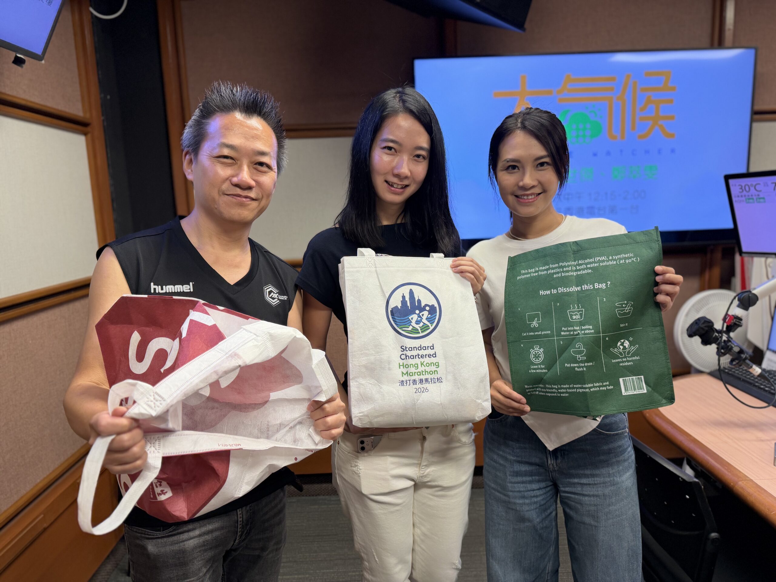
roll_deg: +1.5
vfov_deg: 56.8
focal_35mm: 24
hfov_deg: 71.6
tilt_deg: -8.6
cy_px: 291
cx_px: 388
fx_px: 538
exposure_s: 1/50
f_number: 1.78
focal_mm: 6.76
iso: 125
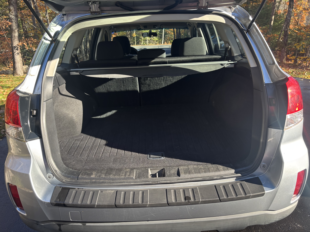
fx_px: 233
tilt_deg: -24.4
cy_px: 116
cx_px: 155
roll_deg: +1.1
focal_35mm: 26
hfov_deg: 67.3
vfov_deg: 53.1
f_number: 1.6
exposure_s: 1/199
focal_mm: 5.96
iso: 40
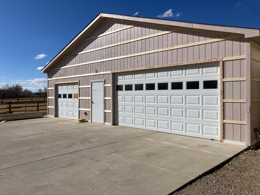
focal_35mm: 28
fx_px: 210
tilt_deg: +1.4
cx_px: 130
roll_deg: +2.4
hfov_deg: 63.4
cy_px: 98
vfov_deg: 49.7
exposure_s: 1/4878
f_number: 1.8
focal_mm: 3.99
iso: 32
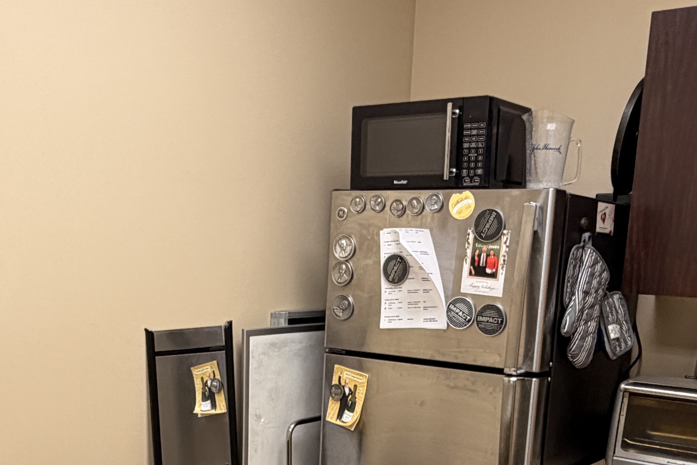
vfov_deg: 27.3
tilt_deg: -12.6
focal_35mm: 47
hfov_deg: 41.9
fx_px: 910
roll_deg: -2.4
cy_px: 443
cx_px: 317
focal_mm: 2.22
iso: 100
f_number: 2.2
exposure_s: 1/61
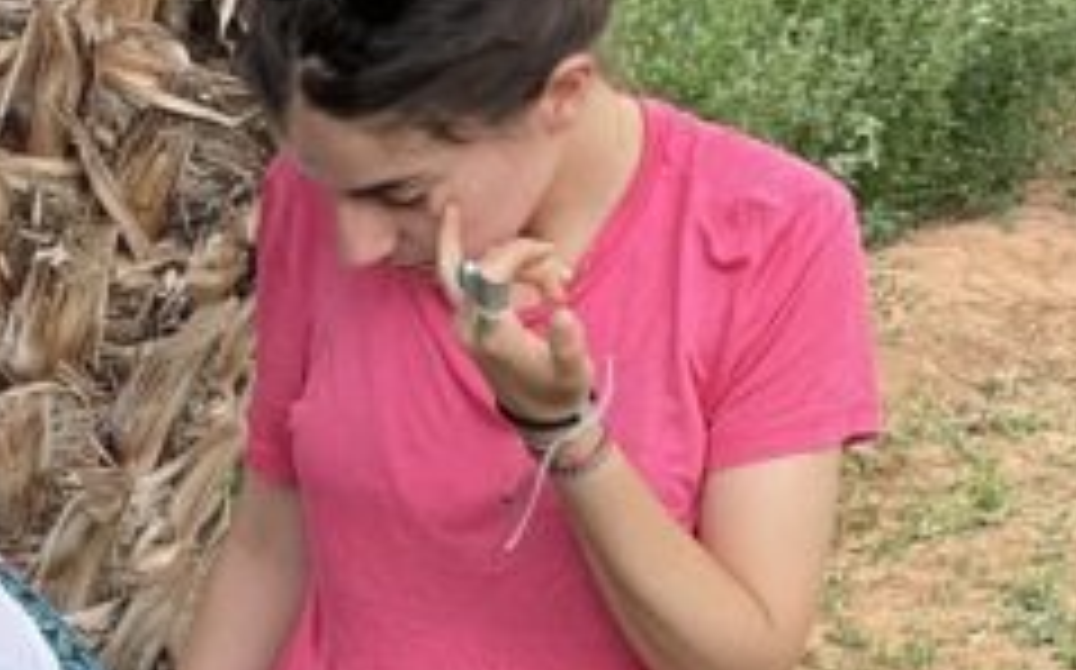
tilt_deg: -27.2
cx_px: -23
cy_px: 1259
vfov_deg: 10.4
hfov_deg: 17.3
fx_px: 3458
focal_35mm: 118
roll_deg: +1.7
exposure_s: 1/99
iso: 125
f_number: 1.6
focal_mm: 4.2
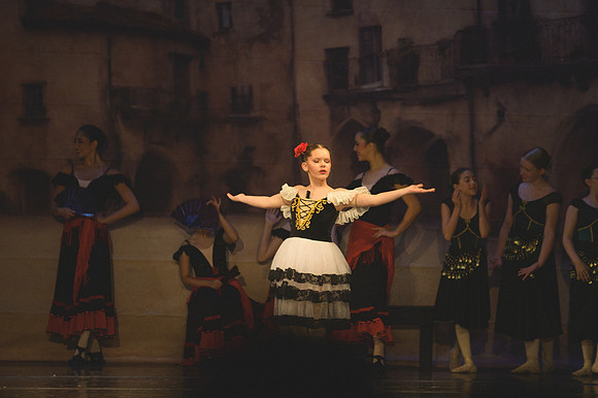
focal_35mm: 300
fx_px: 4980
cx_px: 299
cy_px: 199
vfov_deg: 4.6
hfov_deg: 6.9
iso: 2000
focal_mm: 200
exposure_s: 1/640
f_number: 2.8
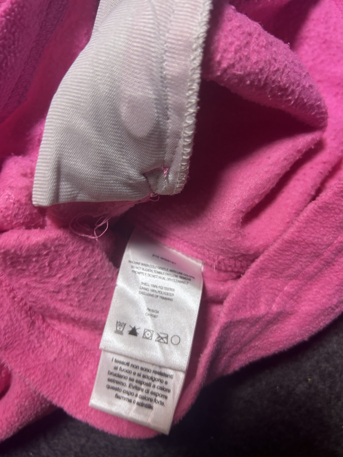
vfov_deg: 67.3
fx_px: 344
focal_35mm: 26
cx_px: 172
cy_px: 228
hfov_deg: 53.1
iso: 100
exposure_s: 1/50
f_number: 1.5
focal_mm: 5.7
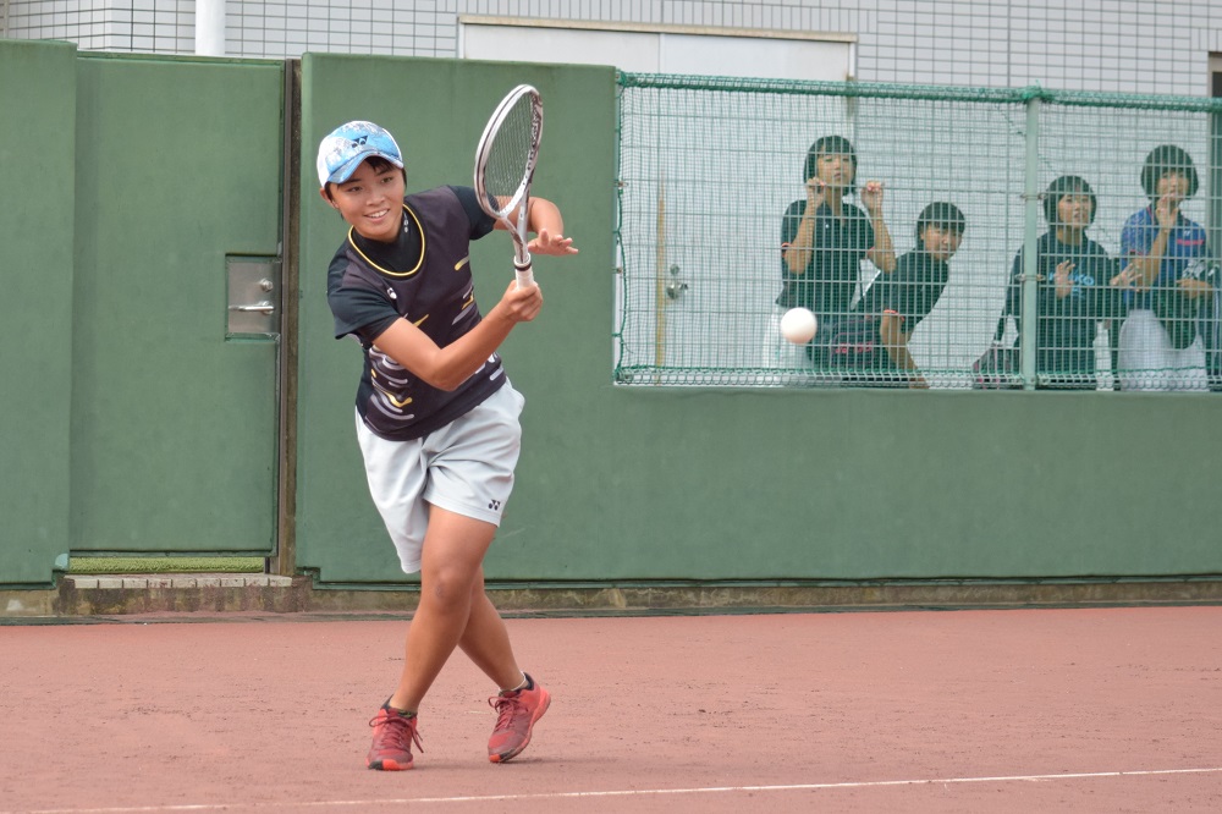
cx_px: 611
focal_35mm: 128
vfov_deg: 10.7
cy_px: 407
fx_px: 4326
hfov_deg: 16.1
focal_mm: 85
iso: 800
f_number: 4.5
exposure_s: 1/1600
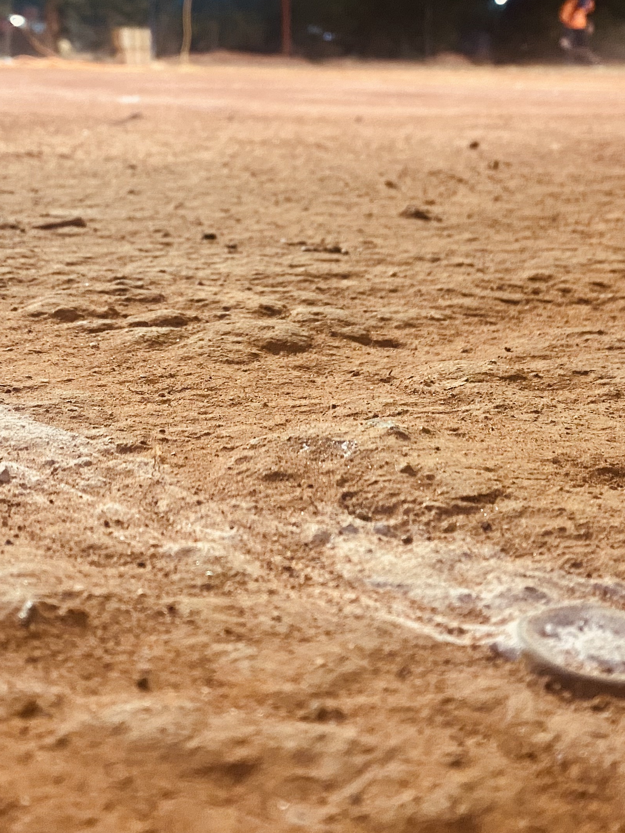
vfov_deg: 38.3
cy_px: 259
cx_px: 276
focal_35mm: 49
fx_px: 1179
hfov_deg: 29.7
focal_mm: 4.25
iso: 400
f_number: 1.8
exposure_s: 1/50
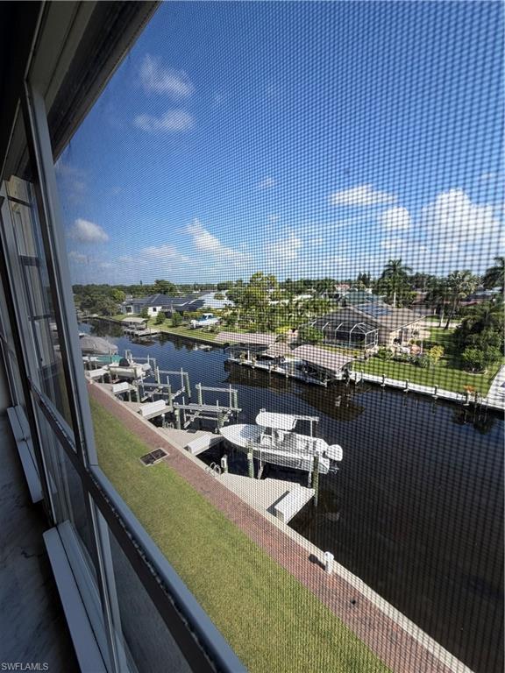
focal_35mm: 14
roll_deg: +1.6
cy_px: 336
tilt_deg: -11.0
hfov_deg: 85.7
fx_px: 272
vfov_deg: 102.1
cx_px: 252
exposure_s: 1/510
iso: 40
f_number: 2.2
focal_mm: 2.22
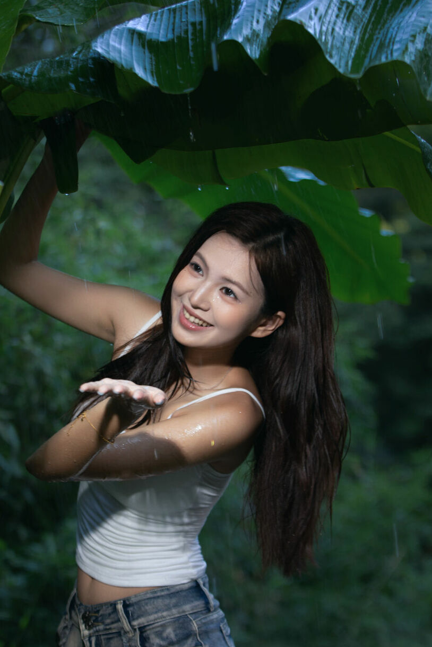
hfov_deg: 15.3
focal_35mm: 89
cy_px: 326
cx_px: 164
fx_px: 1602
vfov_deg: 22.9
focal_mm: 70
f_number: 3.5
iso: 100
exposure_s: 1/80
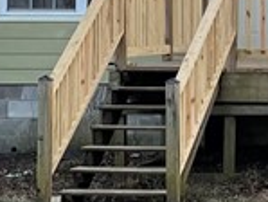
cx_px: 576
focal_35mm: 179
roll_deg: -1.5
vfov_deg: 8.3
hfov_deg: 10.0
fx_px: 1387
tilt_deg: +1.0
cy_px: 34
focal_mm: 4.2
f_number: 1.6
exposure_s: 1/336
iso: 32
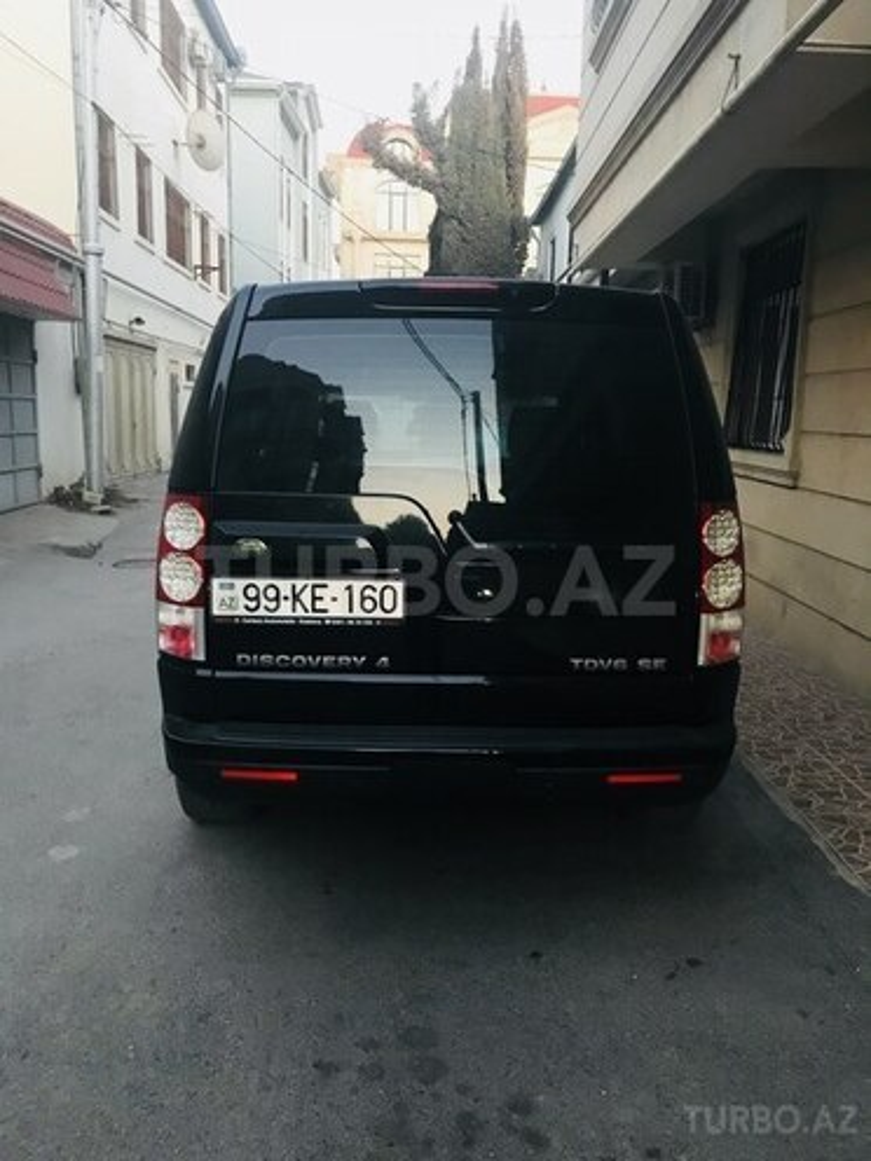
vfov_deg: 63.4
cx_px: 436
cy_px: 580
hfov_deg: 49.7
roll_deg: -1.5
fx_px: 939
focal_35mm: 28
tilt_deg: -9.0
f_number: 1.8
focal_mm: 3.99
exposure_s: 1/17
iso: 80
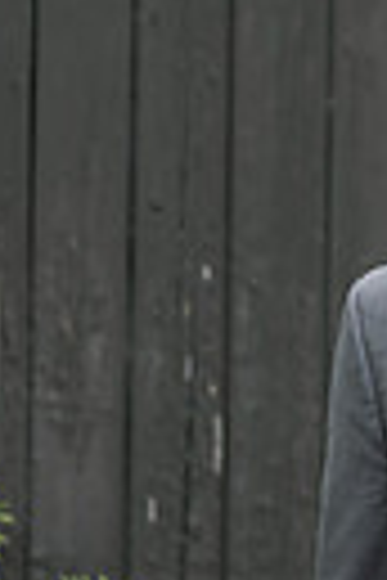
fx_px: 3934
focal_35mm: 244
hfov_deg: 5.6
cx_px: 572
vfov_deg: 8.4
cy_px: 211
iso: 64
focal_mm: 70
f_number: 2.8
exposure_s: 1/200
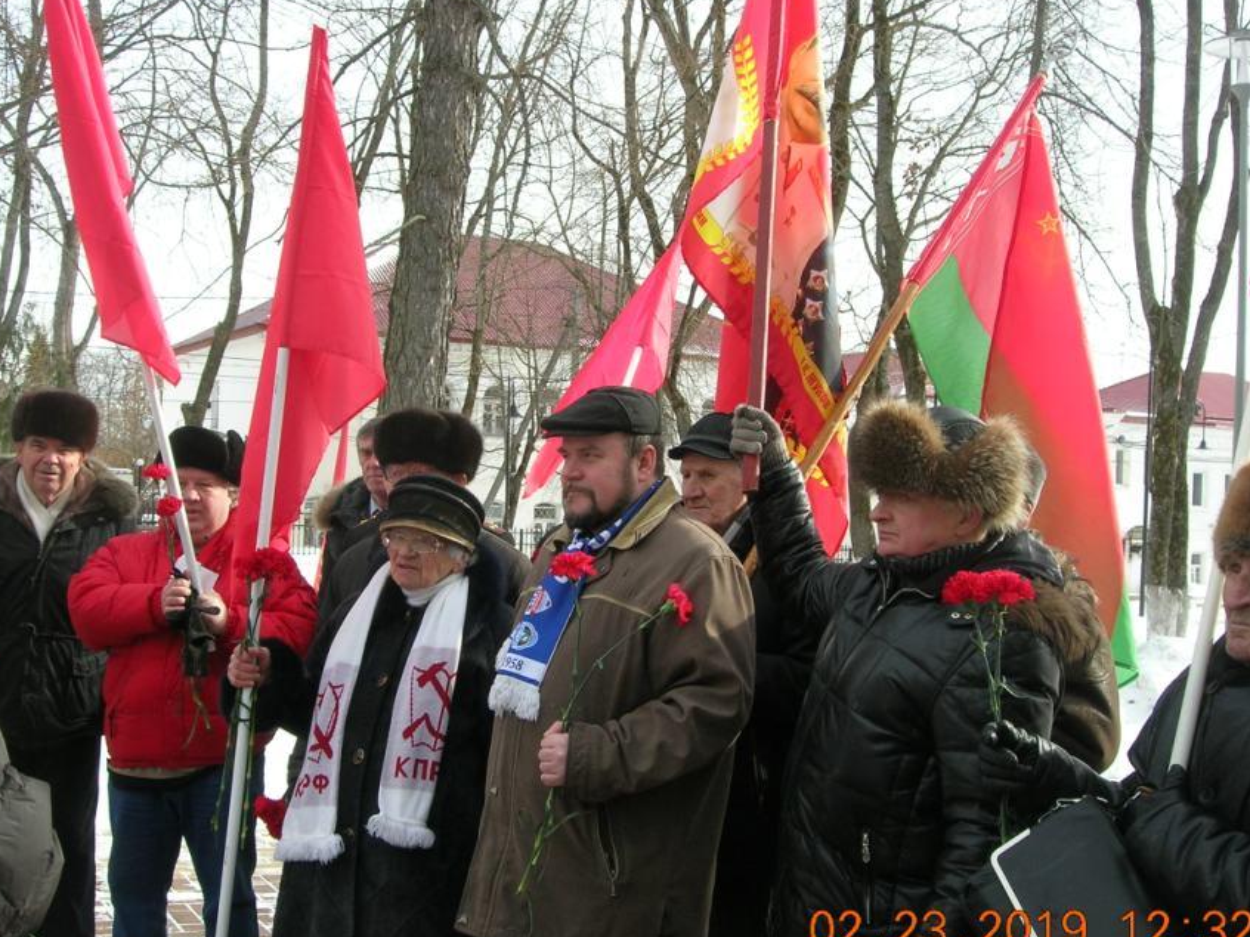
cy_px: 480
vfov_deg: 31.5
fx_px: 1661
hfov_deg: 41.2
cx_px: 591
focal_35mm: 46
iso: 64
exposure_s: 1/210
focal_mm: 7.8
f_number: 4.8
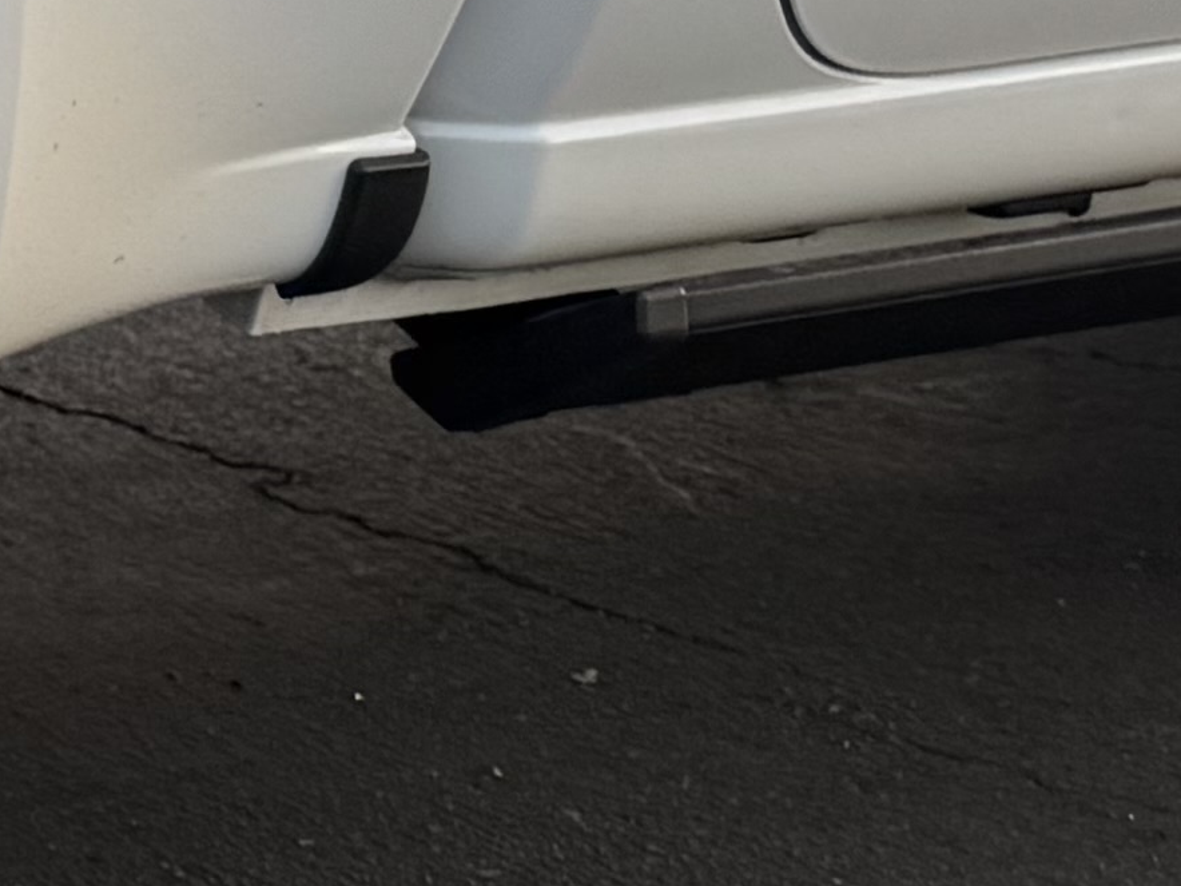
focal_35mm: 155
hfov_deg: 10.7
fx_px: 5288
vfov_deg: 9.3
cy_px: -493
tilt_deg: -8.7
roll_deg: -0.3
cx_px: -1758
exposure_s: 1/120
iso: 64
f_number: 1.78
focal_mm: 6.76
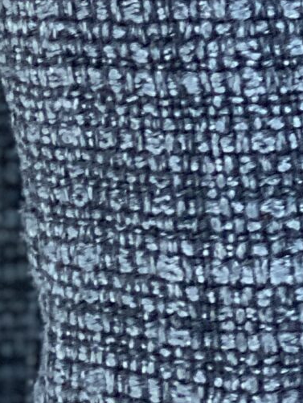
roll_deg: -3.2
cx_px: -54
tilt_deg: -20.1
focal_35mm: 265
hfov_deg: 5.6
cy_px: -572
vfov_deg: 7.0
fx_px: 3090
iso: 250
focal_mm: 6
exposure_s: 1/93
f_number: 2
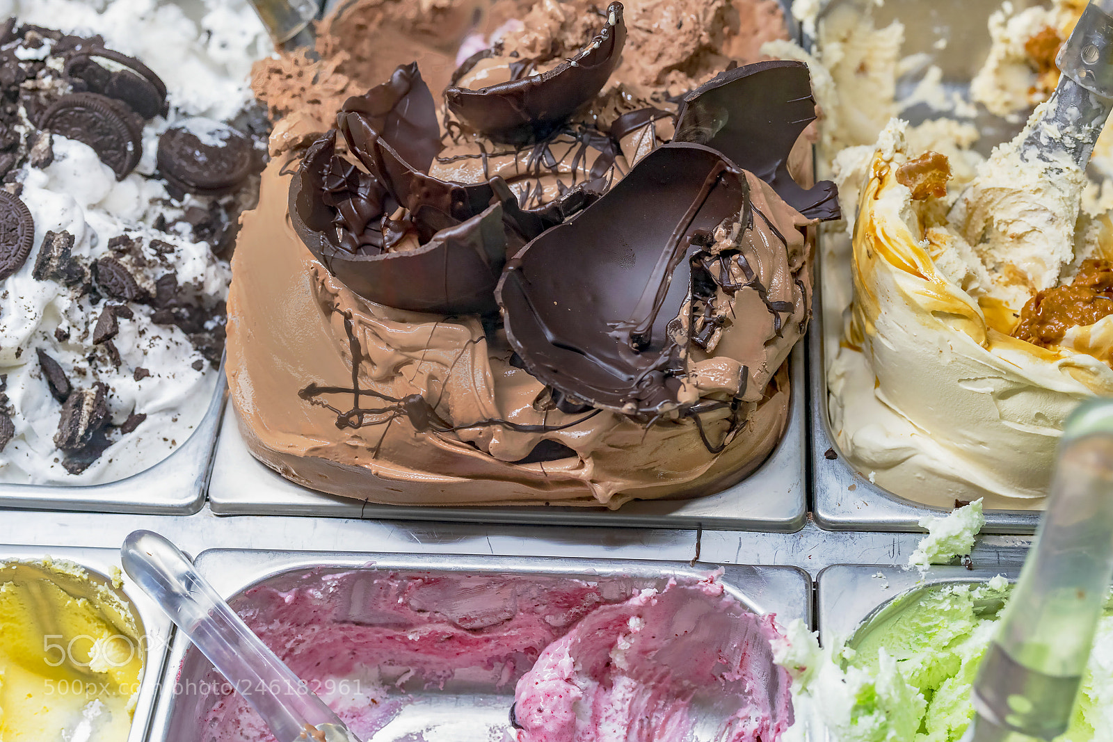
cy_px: 371
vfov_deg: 27.0
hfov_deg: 39.6
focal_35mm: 50
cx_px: 556
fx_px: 1546
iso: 1600
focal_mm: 50
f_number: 4
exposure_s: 1/160
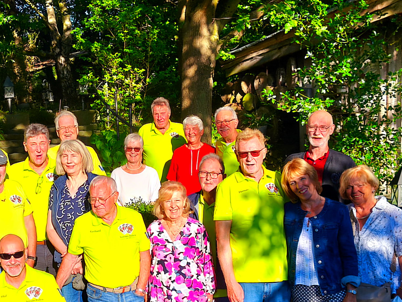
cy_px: 196
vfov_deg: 24.3
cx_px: 101
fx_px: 697
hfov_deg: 31.6
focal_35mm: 60
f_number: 1.7
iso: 80
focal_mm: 5.35
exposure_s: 1/2580
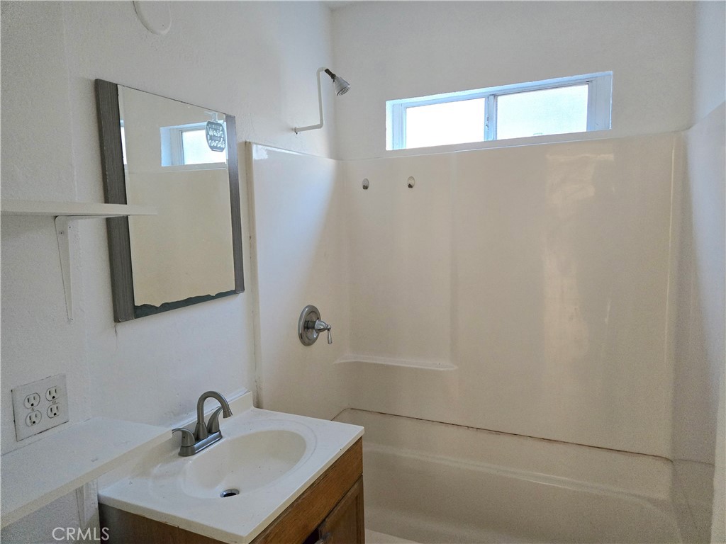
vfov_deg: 58.9
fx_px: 482
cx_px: 363
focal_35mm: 23
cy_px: 272
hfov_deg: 73.9
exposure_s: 1/120
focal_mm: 5.4
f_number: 1.8
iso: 800
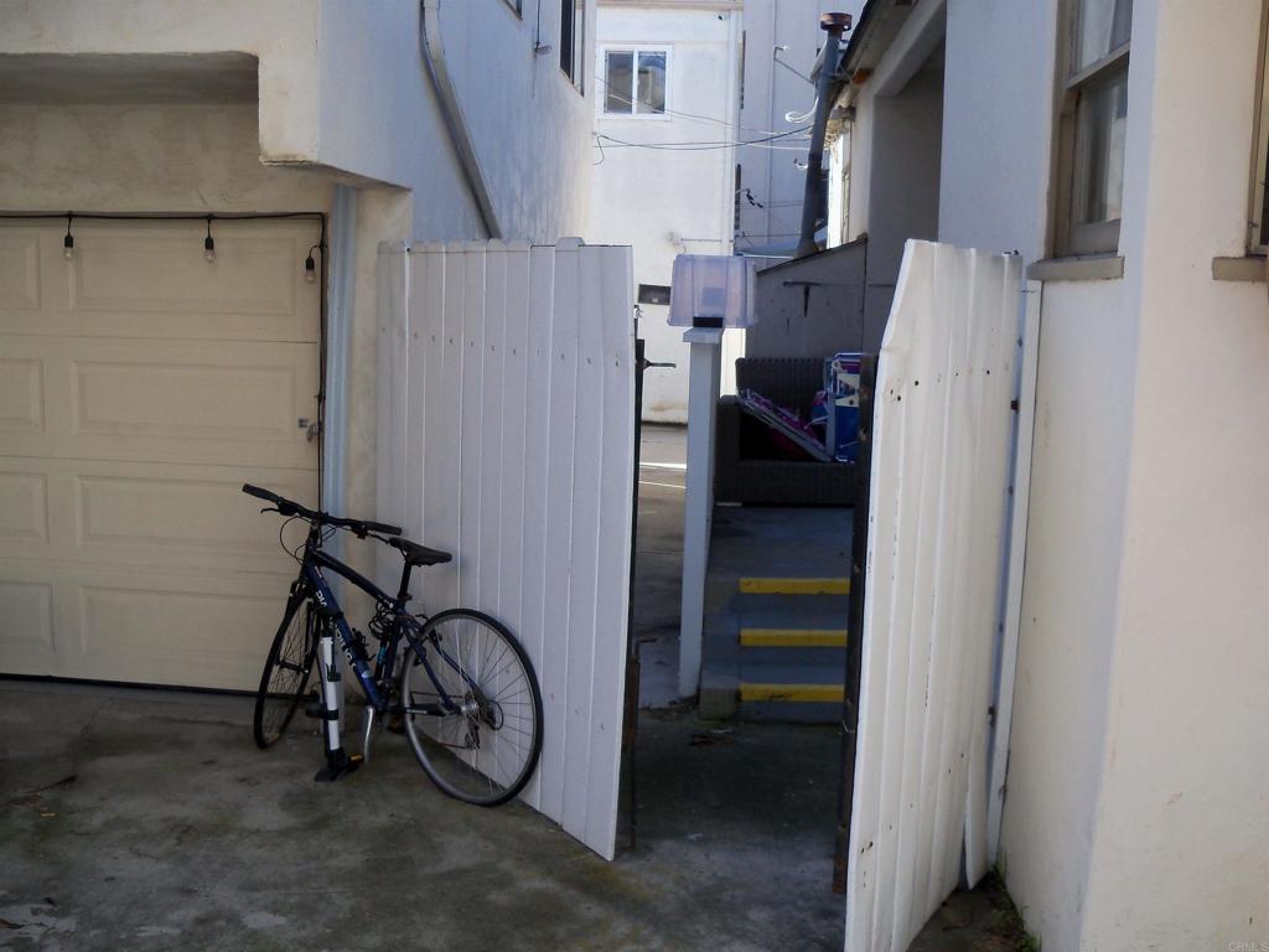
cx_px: 634
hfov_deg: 52.6
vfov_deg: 40.7
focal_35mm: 35
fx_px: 1283
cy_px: 476
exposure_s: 1/250
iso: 80
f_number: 3.5
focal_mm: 6.2
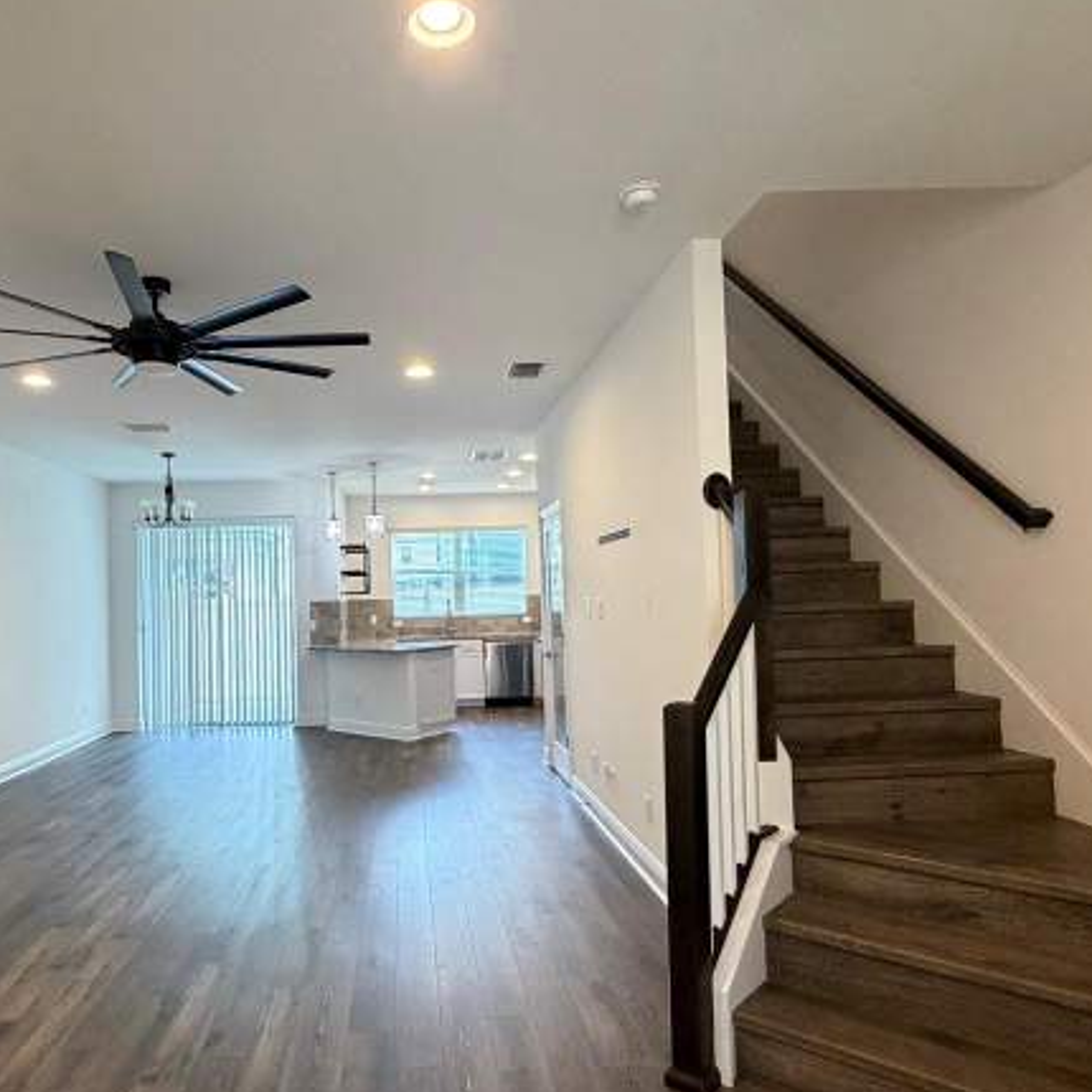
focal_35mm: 23
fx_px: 821
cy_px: 569
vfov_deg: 67.2
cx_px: 437
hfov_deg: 66.6
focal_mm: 2.22
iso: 400
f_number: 2.2
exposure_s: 1/60
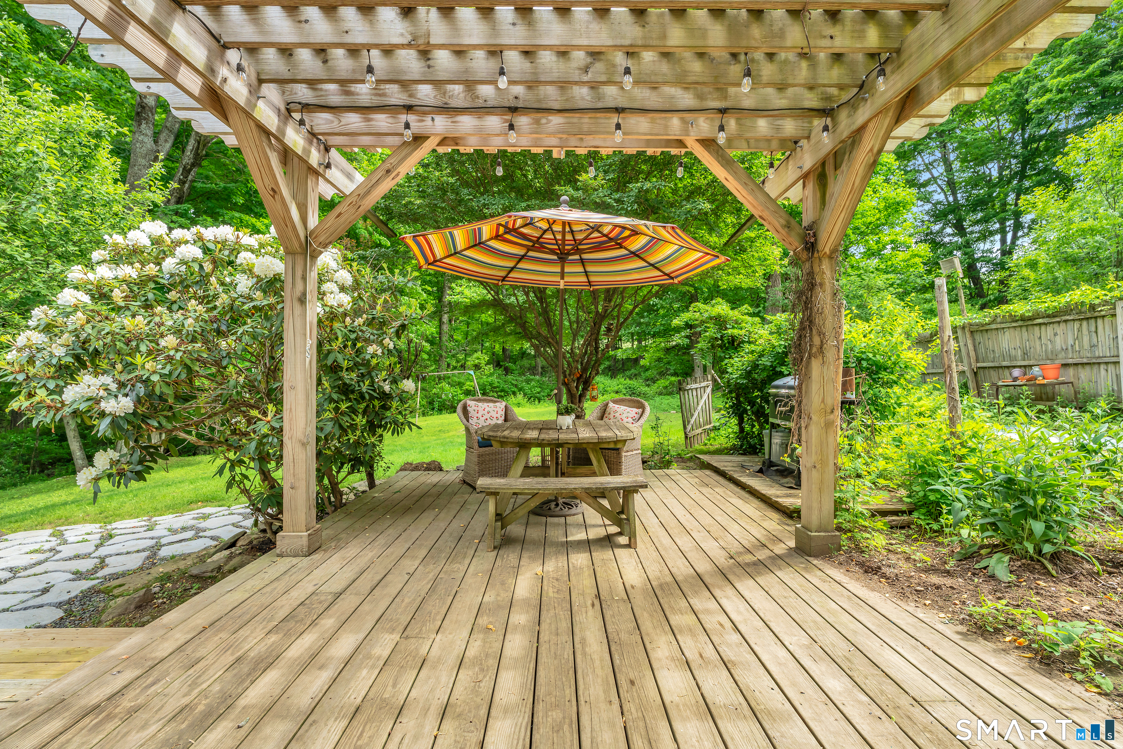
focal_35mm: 16
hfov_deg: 96.7
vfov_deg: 73.7
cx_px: 562
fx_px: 499
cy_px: 374
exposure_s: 1/50
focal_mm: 16
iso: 500
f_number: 8
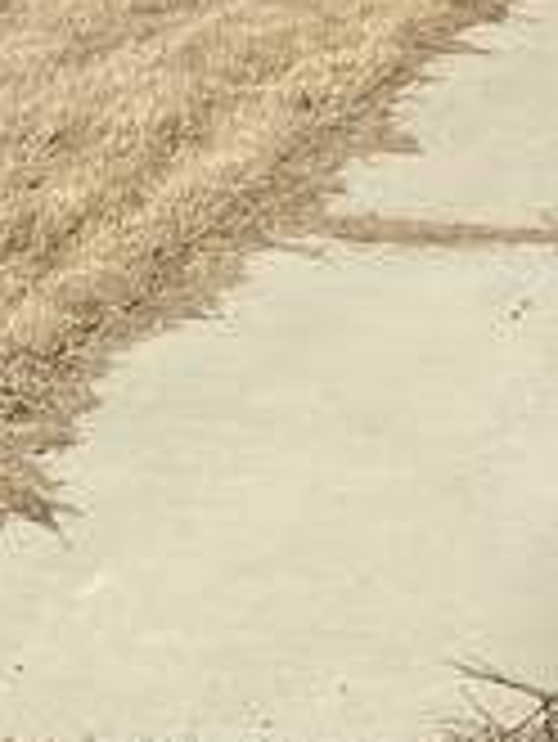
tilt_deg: +10.2
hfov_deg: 9.8
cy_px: -845
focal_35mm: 151
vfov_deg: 11.5
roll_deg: -0.5
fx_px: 3241
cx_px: 454
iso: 32
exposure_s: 1/3984
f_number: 1.8
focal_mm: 4.25
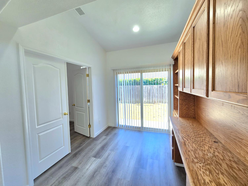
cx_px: 124
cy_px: 93
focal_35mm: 13
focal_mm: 2.2
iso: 80
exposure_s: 1/120
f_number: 2.2
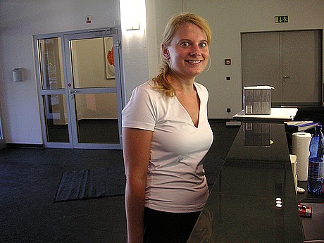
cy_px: 122
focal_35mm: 37
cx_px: 162
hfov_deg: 50.1
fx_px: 346
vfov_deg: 38.7
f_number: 2.8
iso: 125
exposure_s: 1/45
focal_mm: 6.1
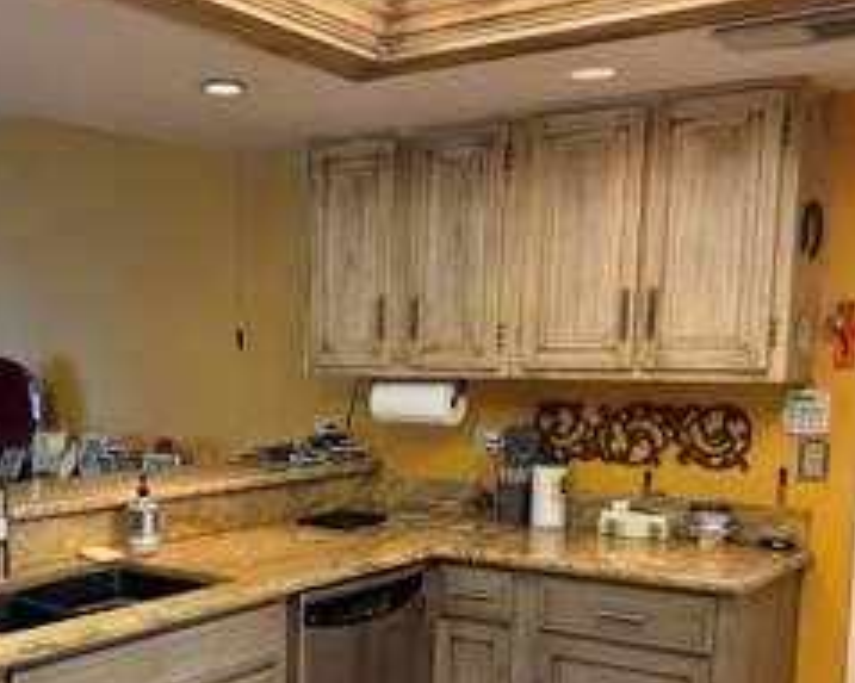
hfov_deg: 38.9
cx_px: 258
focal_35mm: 47
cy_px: 508
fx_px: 1189
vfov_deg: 31.5
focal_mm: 6.76
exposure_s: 1/60
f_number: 1.78
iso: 500
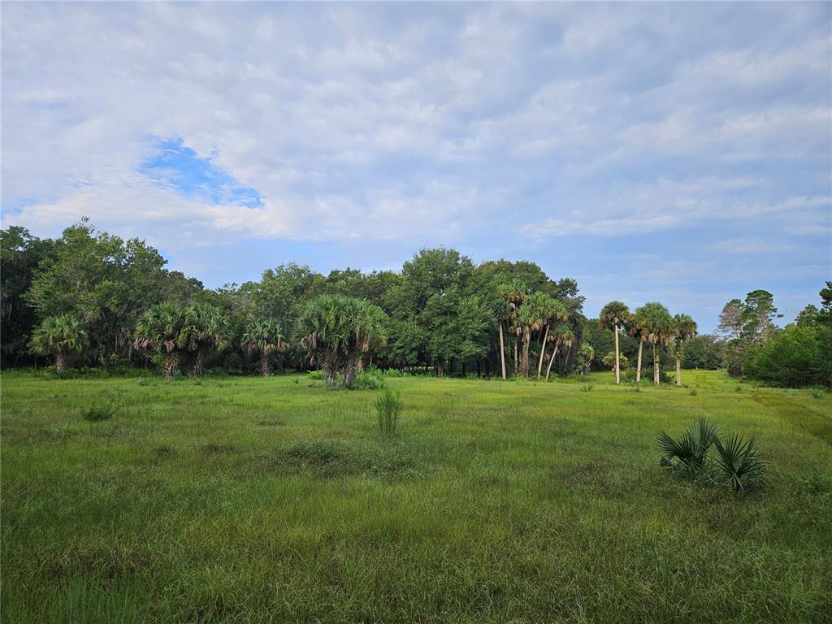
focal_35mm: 23
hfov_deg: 73.9
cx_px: 416
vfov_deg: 58.9
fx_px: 553
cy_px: 312
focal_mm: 5.4
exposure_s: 1/1135
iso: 25
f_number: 1.8
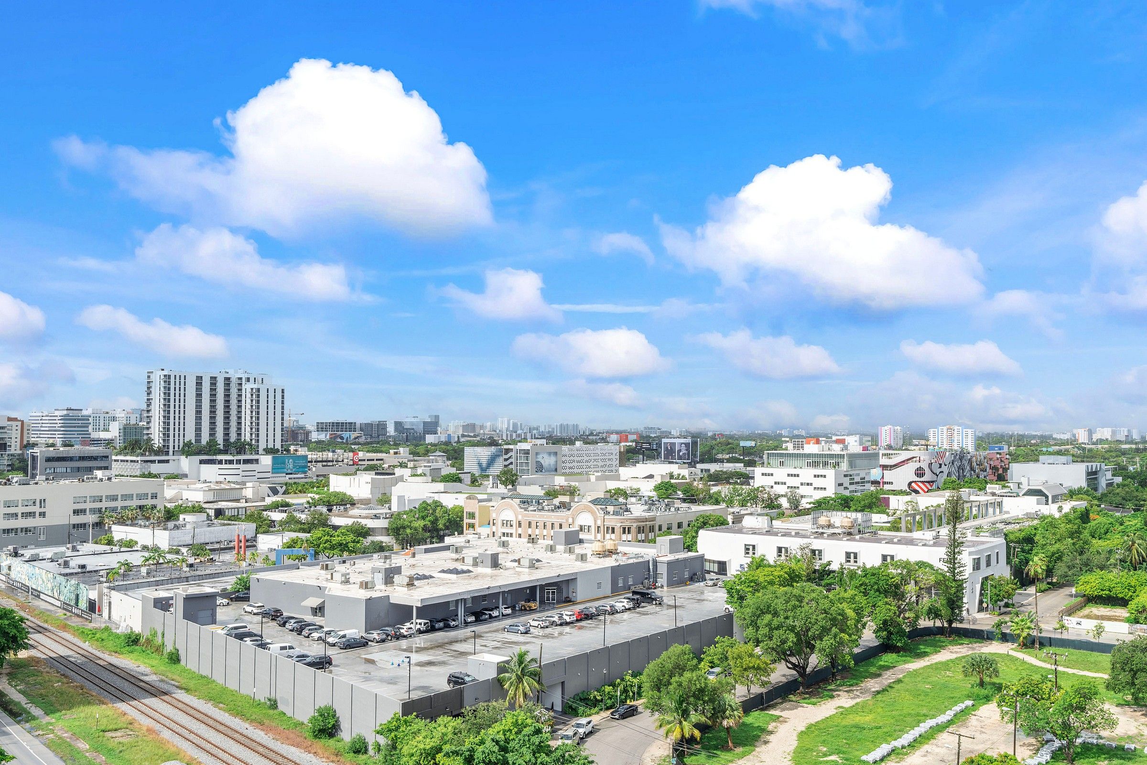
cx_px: 574
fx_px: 1083
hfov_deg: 55.8
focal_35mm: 34
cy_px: 382
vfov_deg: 38.9
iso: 125
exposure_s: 1/400
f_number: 10
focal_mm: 34
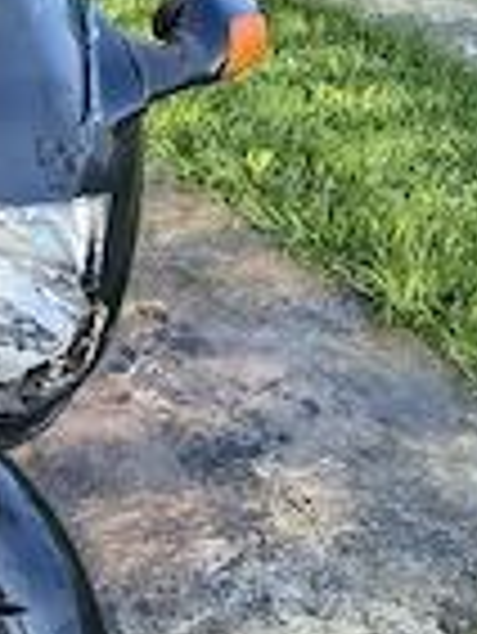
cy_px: 193
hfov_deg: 20.4
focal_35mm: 68
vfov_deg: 28.3
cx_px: -86
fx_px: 1247
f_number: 1.8
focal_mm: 5.56
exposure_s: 1/588
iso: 101
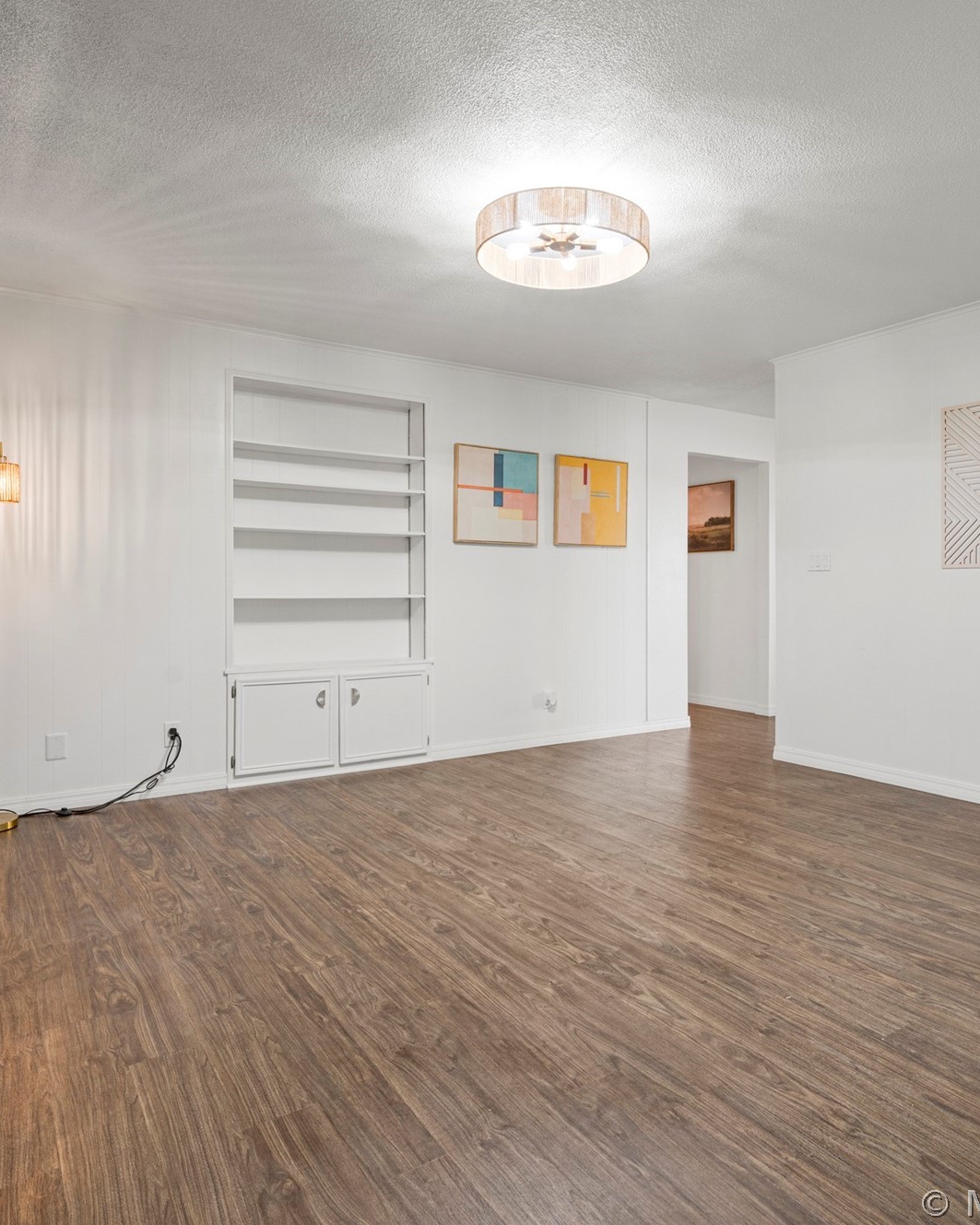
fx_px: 834
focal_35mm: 23
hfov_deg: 60.7
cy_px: 606
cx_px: 548
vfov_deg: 72.6
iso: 200
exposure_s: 1/2
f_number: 8
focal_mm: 16
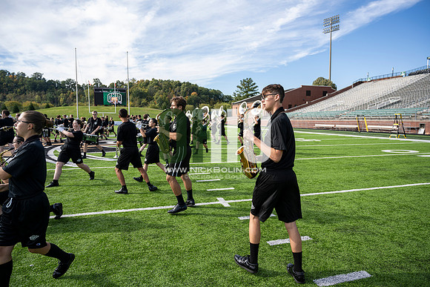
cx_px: 215
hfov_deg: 73.7
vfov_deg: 53.2
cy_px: 144
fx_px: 287
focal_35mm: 24
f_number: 4.5
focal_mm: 24
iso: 80
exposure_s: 1/250
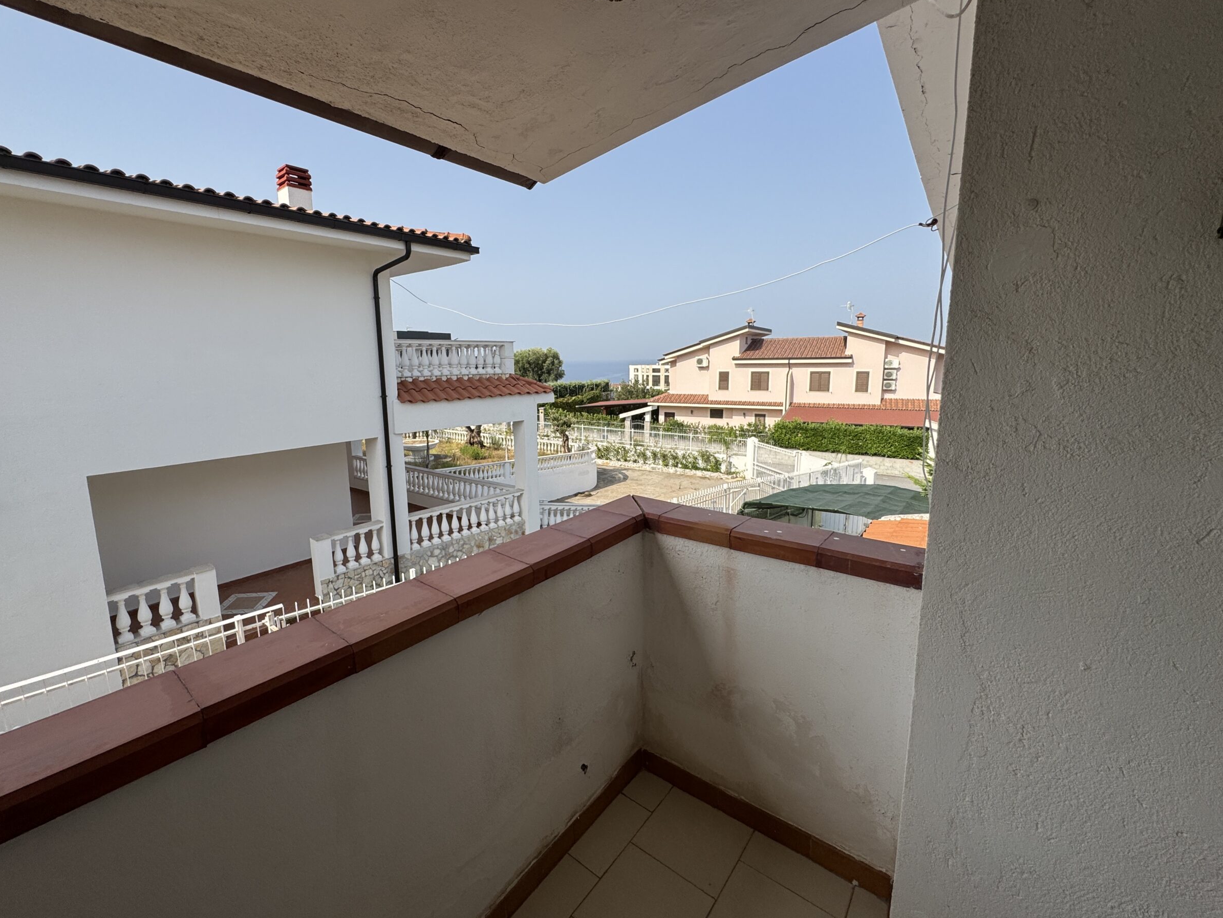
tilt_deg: -8.9
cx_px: 570
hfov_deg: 98.0
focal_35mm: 15
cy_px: 445
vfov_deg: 81.7
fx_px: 530
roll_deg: +1.0
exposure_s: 1/1927
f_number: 2.2
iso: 50
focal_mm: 2.22
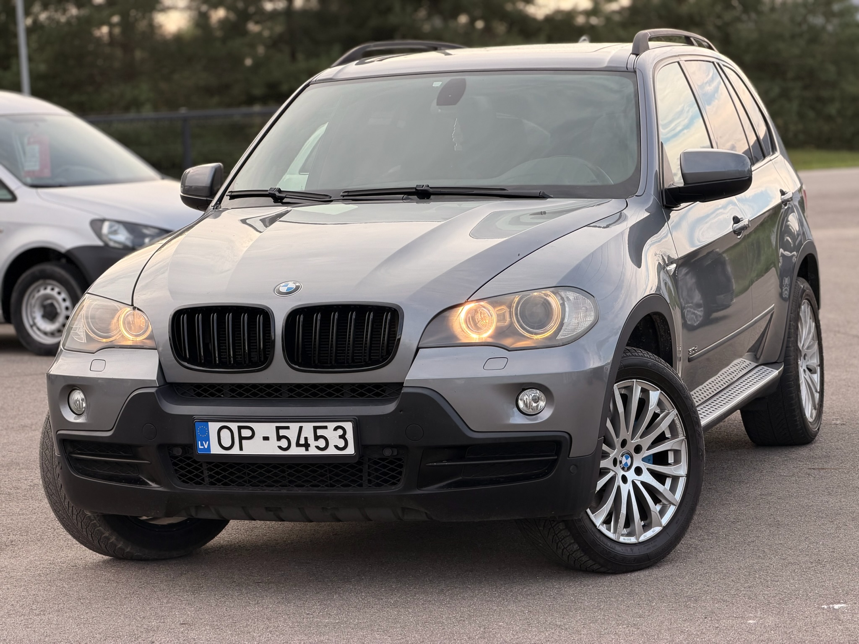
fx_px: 2482
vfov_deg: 14.8
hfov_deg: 19.6
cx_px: 430
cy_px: 322
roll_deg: +3.5
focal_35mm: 100
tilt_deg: -4.7
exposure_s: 1/164
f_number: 2.8
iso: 50
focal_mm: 16.89
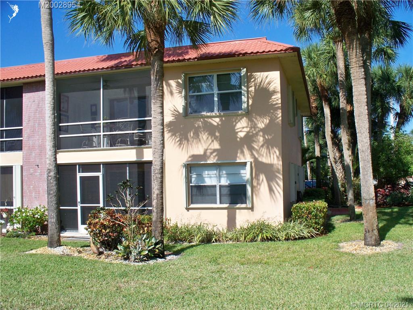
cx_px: 206
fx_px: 418
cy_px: 155
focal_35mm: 35
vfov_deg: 40.7
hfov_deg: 52.6
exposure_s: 1/500
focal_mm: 7.54
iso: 80
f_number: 4.8
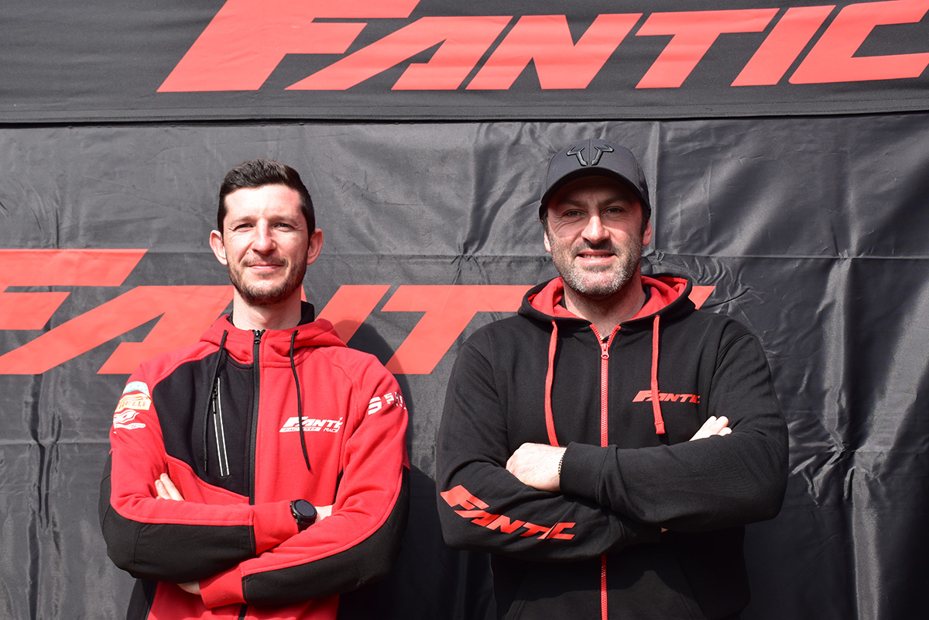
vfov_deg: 22.6
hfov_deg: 33.4
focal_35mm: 60
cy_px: 310
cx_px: 464
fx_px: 1548
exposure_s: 1/320
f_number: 10
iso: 400
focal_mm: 40
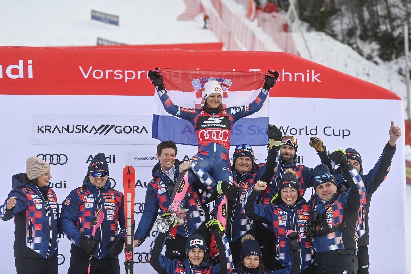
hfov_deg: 22.1
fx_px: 1050
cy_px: 137
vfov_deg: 14.9
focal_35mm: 92
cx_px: 206
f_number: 3.2
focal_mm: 92
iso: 200
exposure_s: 1/1250
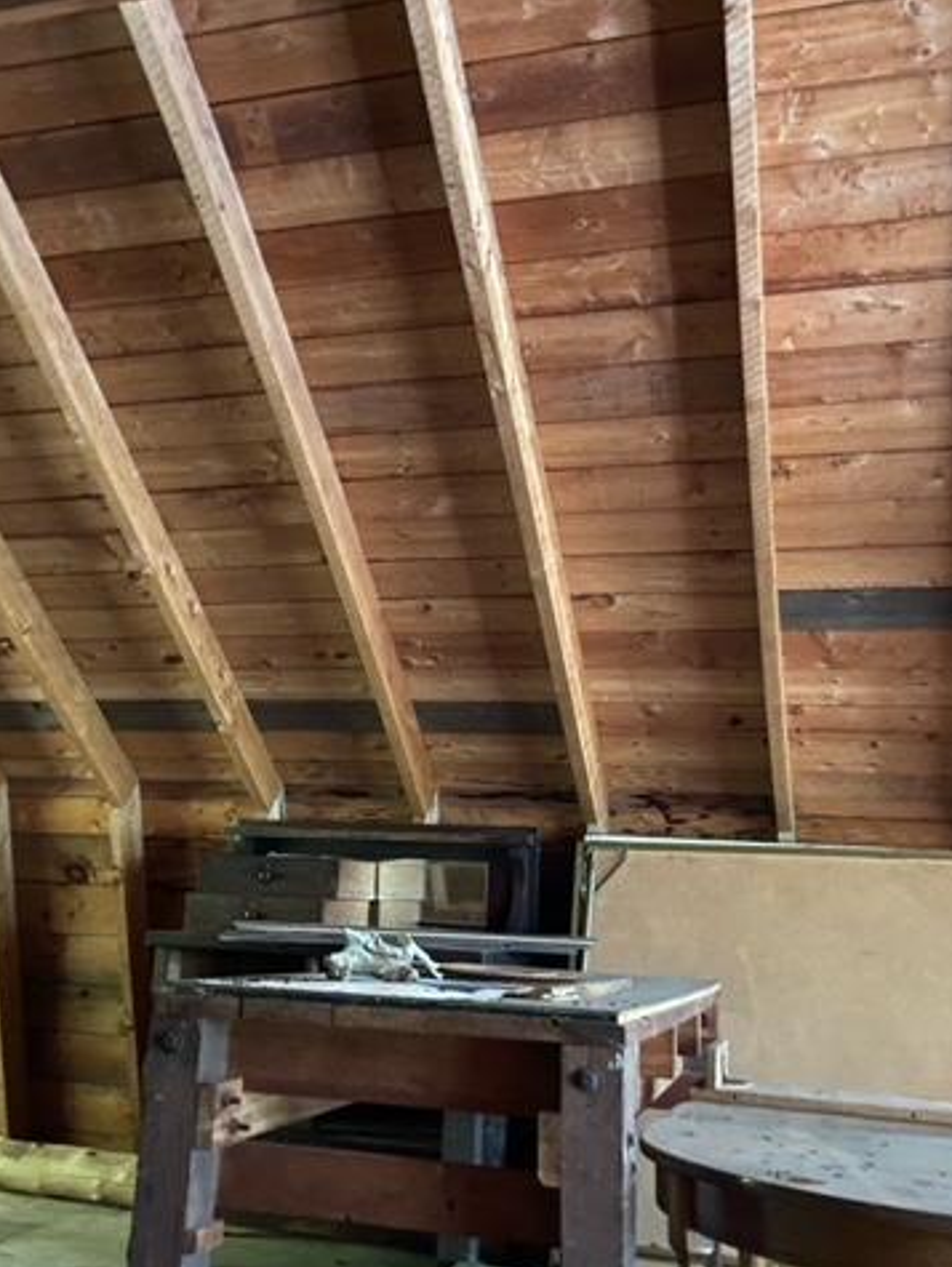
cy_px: 635
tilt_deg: +15.5
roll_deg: -4.3
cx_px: 416
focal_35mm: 35
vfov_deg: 52.6
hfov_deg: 40.7
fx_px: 1282
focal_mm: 4.25
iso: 500
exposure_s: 1/13
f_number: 1.8
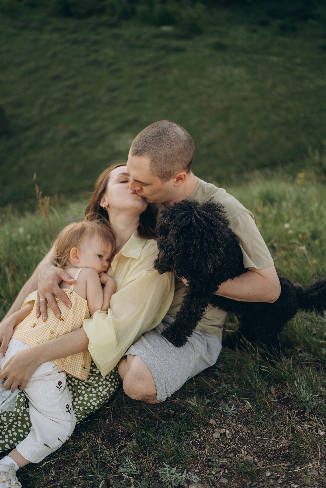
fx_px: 475
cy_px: 244
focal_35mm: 35
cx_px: 163
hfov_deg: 37.9
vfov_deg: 54.4
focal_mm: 35
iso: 200
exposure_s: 1/800
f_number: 2
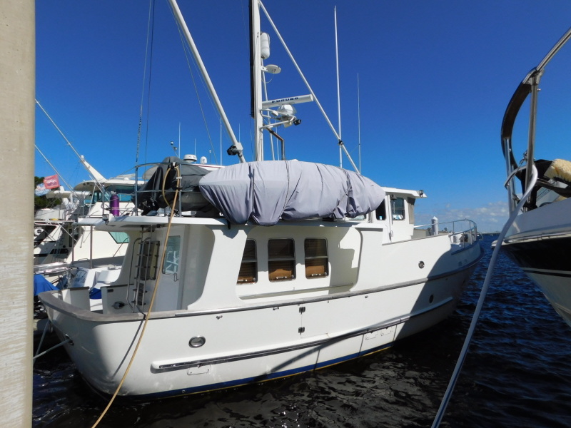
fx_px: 379
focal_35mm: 23
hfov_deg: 73.9
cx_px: 286
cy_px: 214
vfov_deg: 58.9
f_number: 6
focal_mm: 4
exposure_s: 1/1250
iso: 125
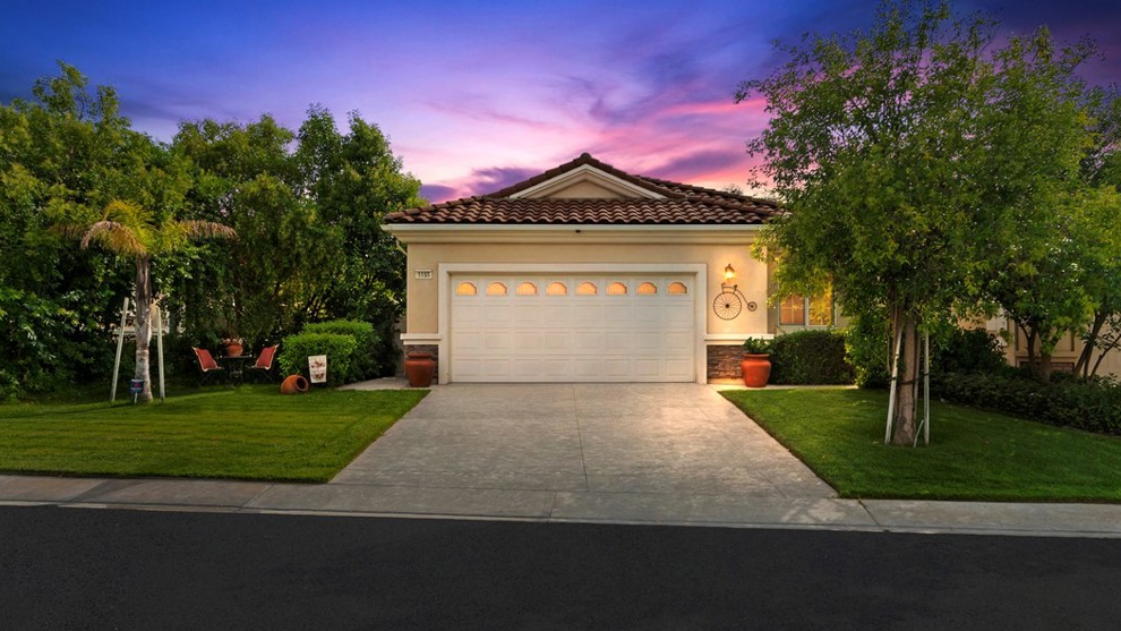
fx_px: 773
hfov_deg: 71.9
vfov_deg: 44.4
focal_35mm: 26
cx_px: 570
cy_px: 332
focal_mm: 16
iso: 100
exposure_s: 1/160
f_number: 8
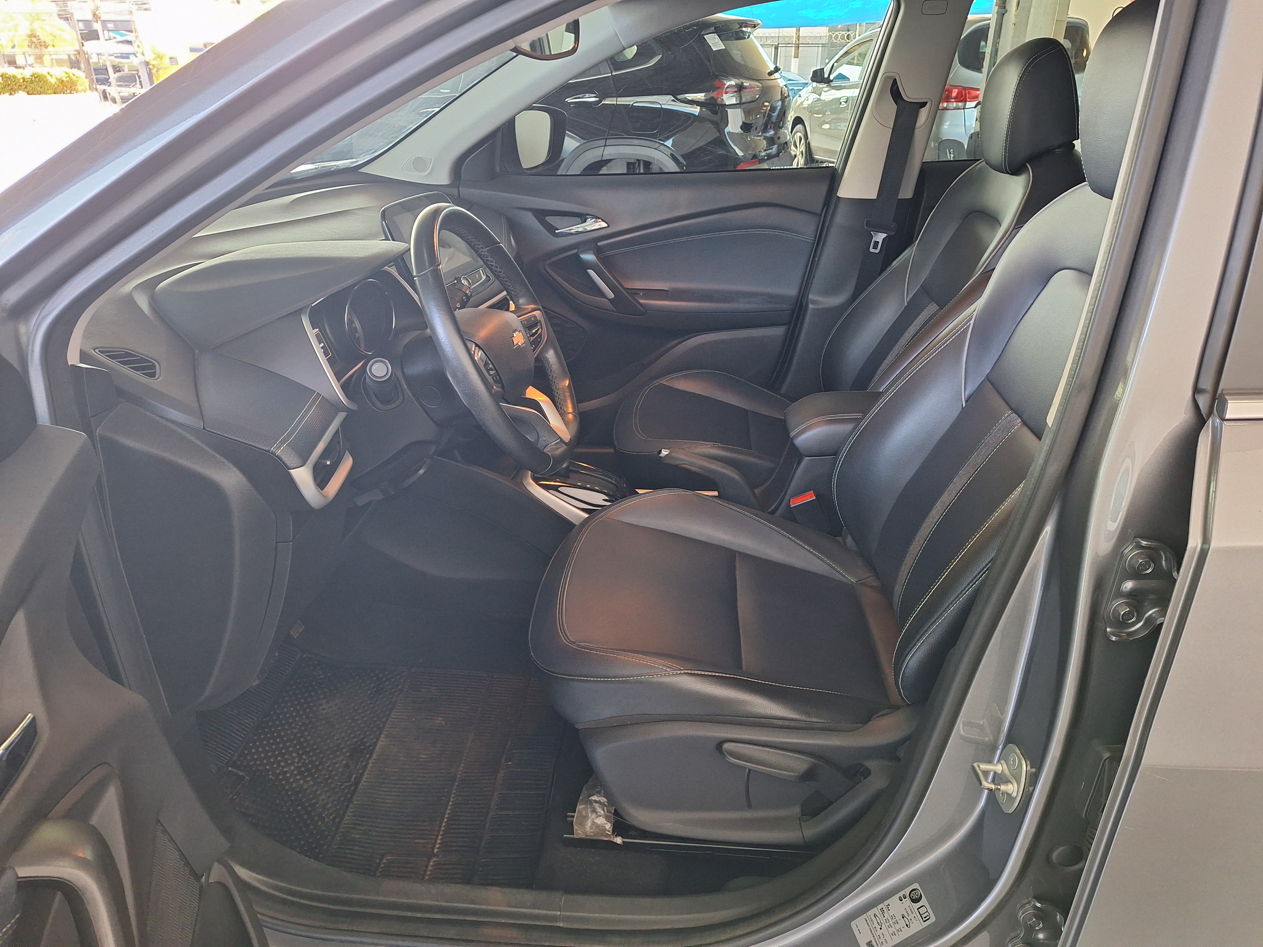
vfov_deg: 58.9
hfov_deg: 73.9
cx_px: 632
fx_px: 839
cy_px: 474
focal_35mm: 23
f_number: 1.8
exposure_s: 1/40
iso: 250
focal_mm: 5.54
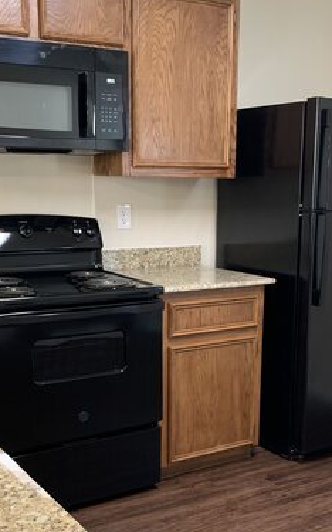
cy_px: 368
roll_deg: -1.0
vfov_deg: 40.4
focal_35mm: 49
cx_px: 189
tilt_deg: -14.2
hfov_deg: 26.3
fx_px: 710
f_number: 1.8
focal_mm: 4.25
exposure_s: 1/60
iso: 250
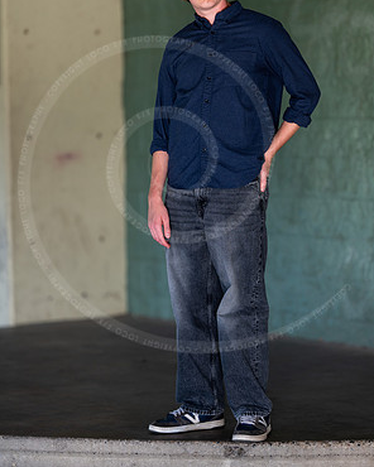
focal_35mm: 154
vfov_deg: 12.5
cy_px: 189
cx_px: 188
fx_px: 2131
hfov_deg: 10.0
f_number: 1.8
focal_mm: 135
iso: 125
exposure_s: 1/400
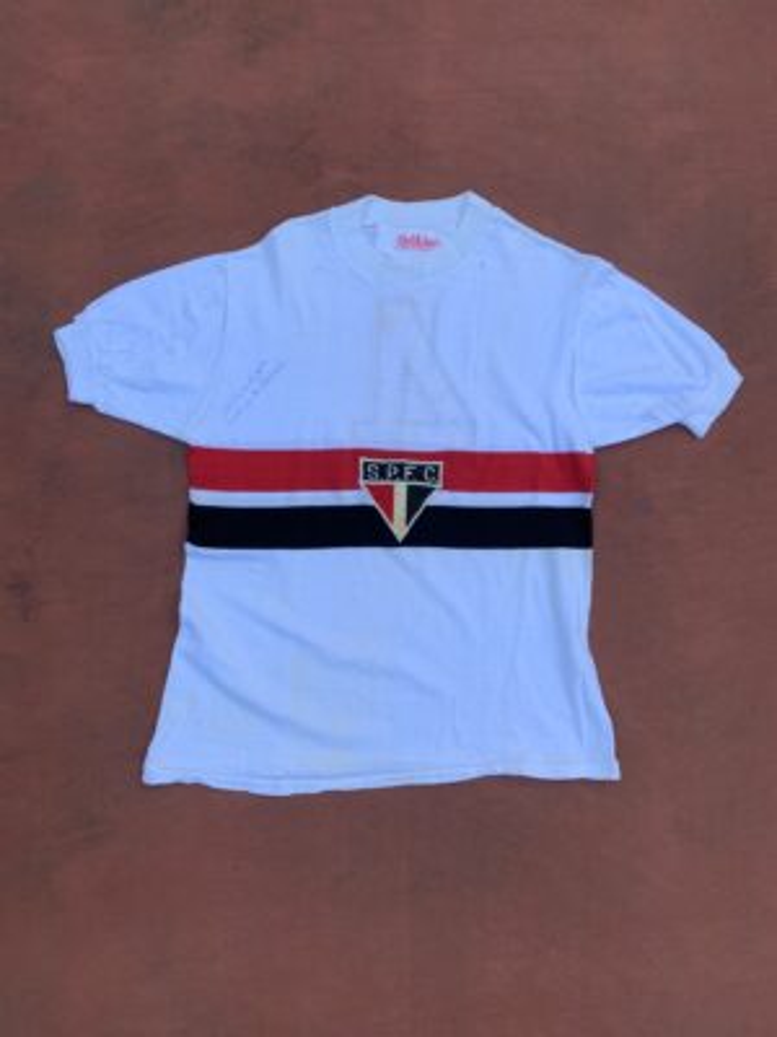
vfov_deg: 67.3
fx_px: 778
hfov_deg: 53.1
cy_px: 518
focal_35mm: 26
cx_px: 388
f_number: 1.8
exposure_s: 1/193
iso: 25
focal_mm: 4.25
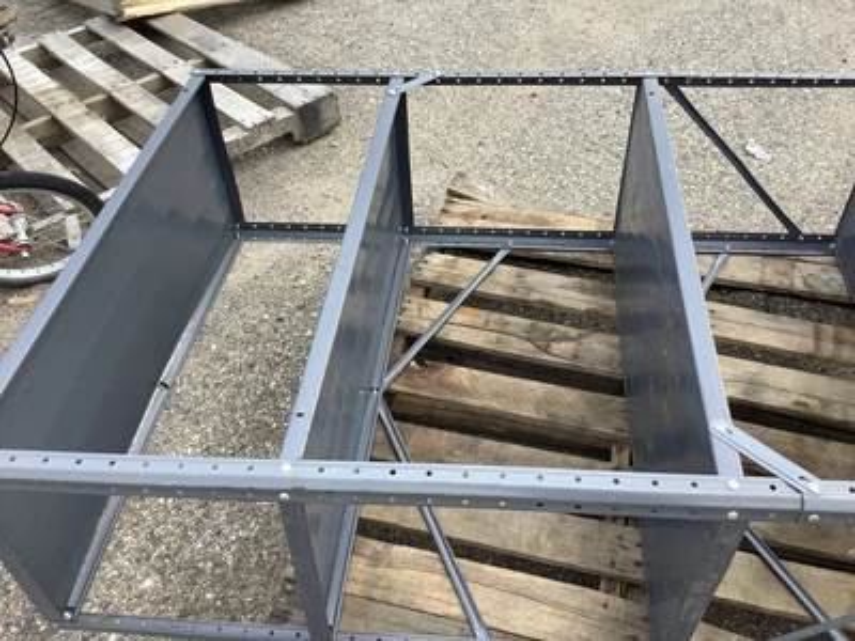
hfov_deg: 58.4
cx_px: 428
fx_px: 766
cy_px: 320
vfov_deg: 45.4
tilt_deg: -43.9
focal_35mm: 31
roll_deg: +5.3
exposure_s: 1/298
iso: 25
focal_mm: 3.3
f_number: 2.4
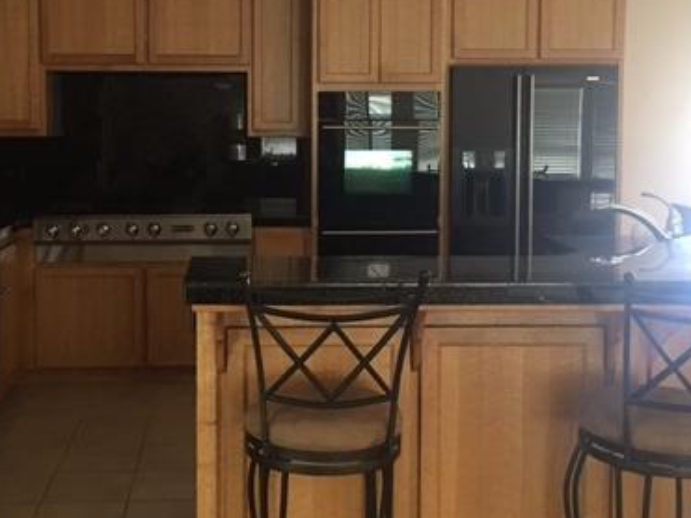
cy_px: 181
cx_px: 281
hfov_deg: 38.1
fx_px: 998
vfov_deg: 28.9
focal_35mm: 50
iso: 100
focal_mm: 4.15
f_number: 2.2
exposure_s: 1/15
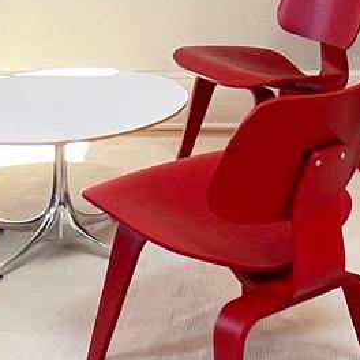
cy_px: -248
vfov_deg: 16.8
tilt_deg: +2.8
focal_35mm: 89
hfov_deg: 19.2
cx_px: 315
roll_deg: +0.1
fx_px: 1047
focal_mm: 1.57
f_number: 1.8
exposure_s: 1/60
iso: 200
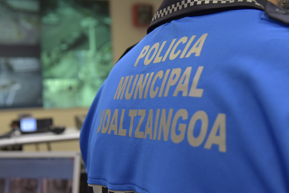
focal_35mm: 48
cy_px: 102
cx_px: 114
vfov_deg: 28.1
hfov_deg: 40.9
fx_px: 385
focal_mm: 38
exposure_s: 1/125
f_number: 4.5
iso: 1250
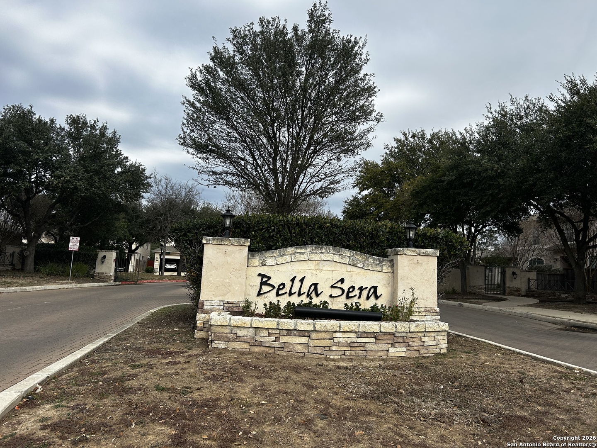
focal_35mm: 26
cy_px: 224
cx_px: 298
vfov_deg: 53.1
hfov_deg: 67.3
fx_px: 448
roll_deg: +0.4
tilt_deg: +8.8
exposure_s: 1/3704
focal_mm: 5.7
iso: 50
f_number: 1.5
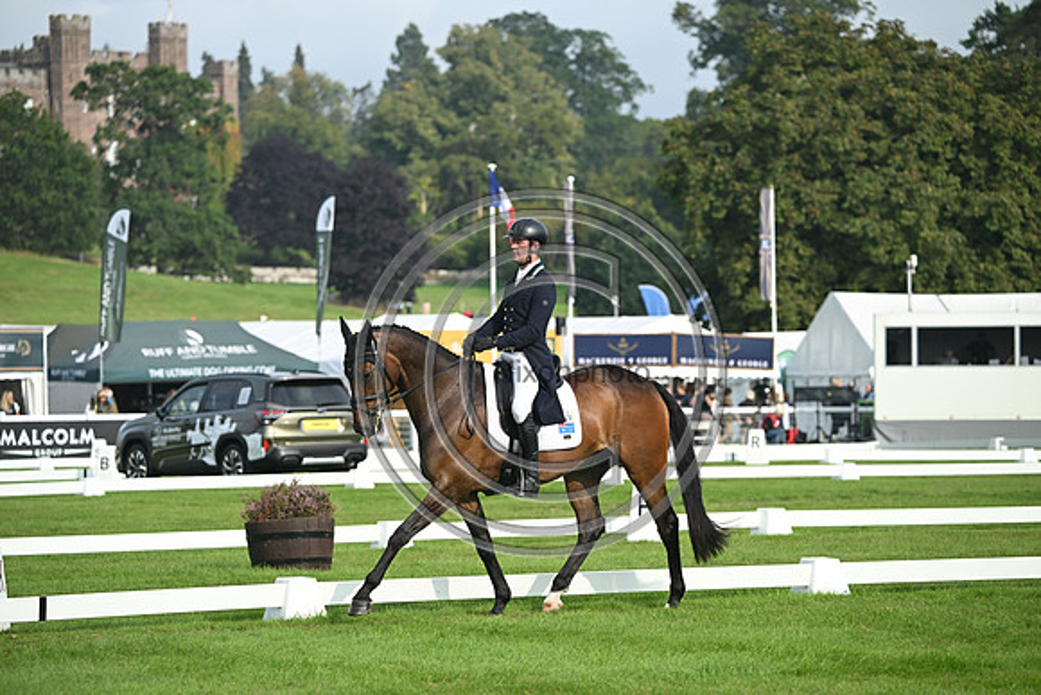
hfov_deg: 11.1
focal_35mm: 185
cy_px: 348
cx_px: 520
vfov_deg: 7.4
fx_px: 5351
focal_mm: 185
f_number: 5
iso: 360
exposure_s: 1/1250
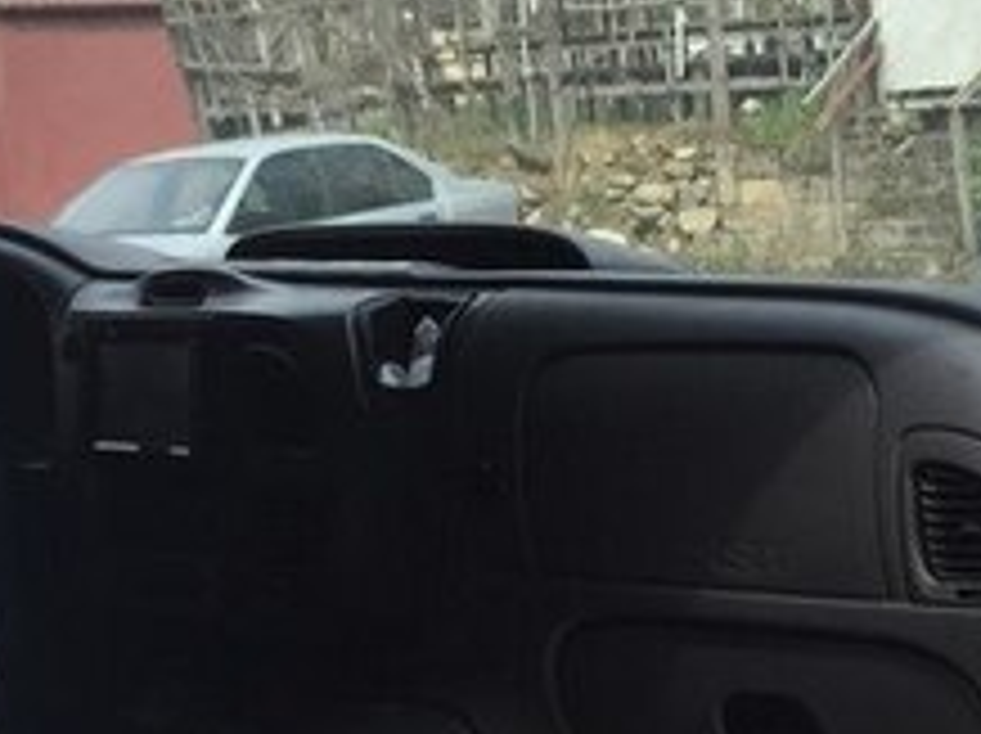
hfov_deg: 21.9
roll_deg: +1.8
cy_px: 894
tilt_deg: -17.6
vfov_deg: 16.1
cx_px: 846
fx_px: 2491
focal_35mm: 88
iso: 32
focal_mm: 4.15
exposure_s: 1/1319
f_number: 2.2
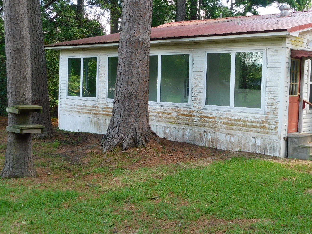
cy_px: 100
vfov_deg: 32.8
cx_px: 190
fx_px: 397
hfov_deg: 42.7
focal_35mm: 44
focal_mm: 6.3
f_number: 3.5
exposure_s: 1/80
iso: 125
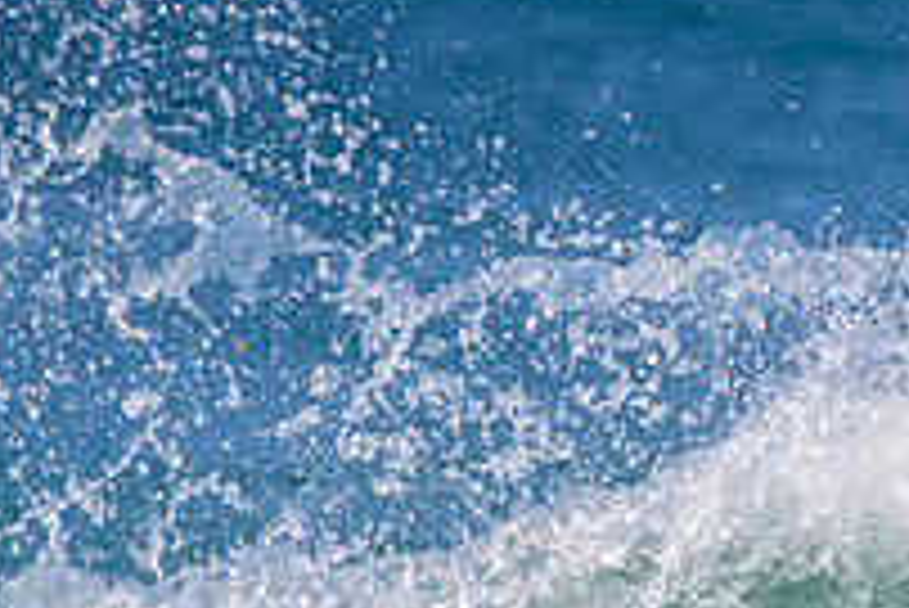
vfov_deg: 0.5
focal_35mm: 2615
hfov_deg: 0.8
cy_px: 718
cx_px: 924
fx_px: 66074
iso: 1400
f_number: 11
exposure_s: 1/2000
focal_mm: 800
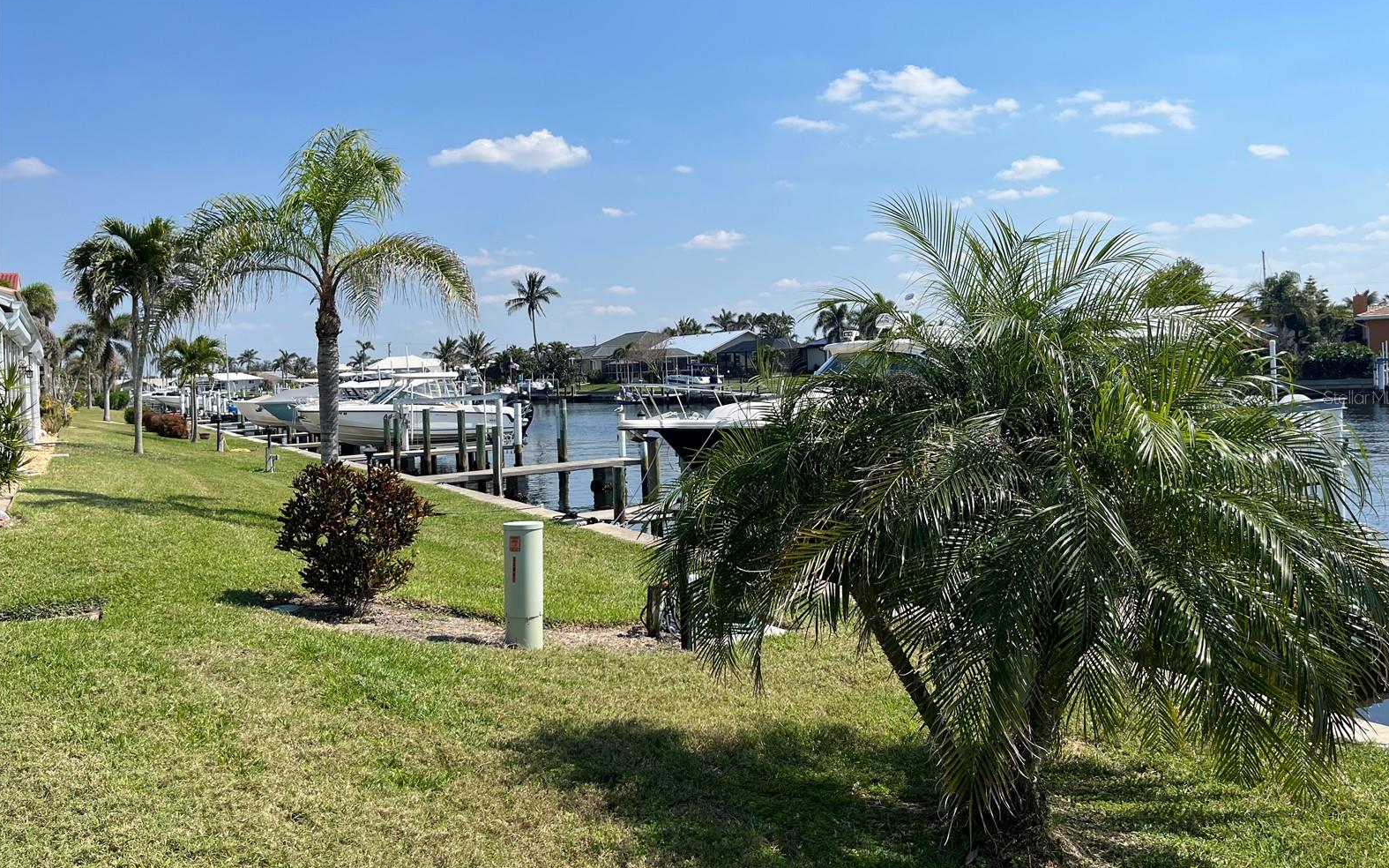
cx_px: 701
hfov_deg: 66.5
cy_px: 397
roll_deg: +2.5
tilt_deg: -0.8
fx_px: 1060
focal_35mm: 28
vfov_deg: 44.5
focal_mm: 5.1
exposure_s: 1/4651
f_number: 1.6
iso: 50
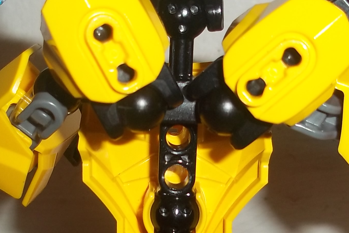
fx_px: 1066
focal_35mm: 110
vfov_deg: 12.4
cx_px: 171
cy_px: 183
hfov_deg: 18.6
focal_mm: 6.5
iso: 80
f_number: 3.1
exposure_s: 1/30
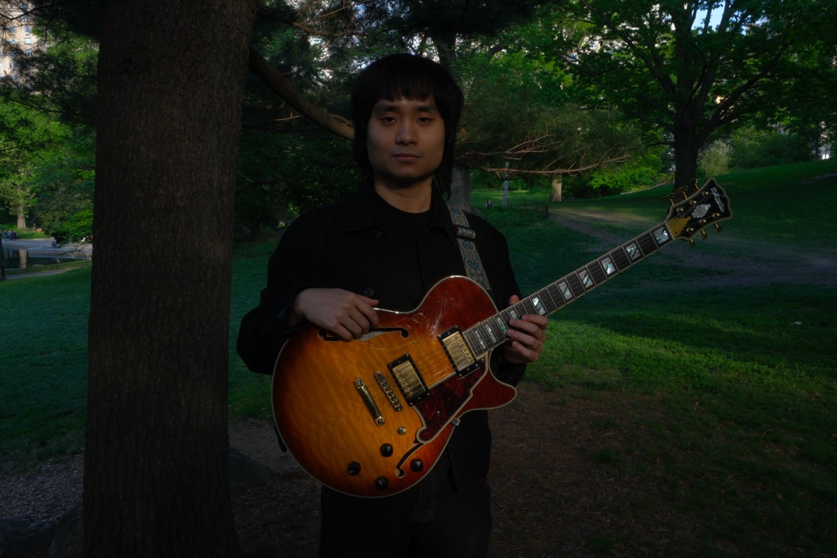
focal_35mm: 33
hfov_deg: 57.2
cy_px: 279
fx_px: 767
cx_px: 418
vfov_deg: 40.0
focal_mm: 22.3
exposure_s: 1/80
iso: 800
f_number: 20
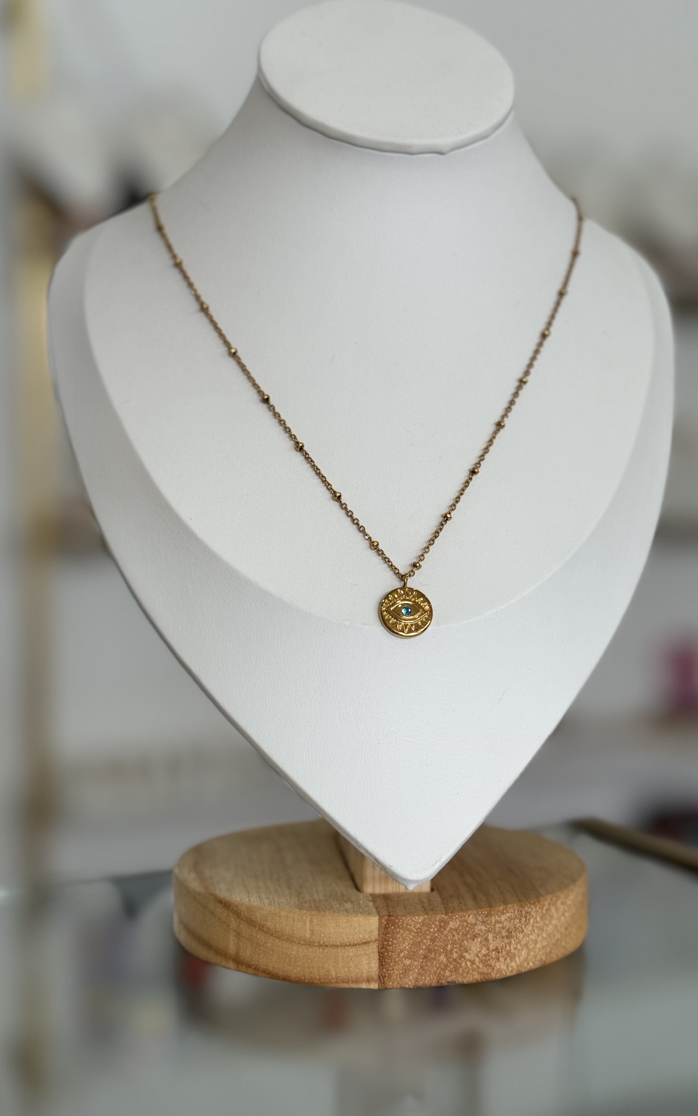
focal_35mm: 51
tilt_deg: -3.3
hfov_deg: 25.3
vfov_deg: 39.6
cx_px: 379
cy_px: 558
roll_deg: +0.2
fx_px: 1552
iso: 50
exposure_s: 1/160
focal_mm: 6.76
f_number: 1.78
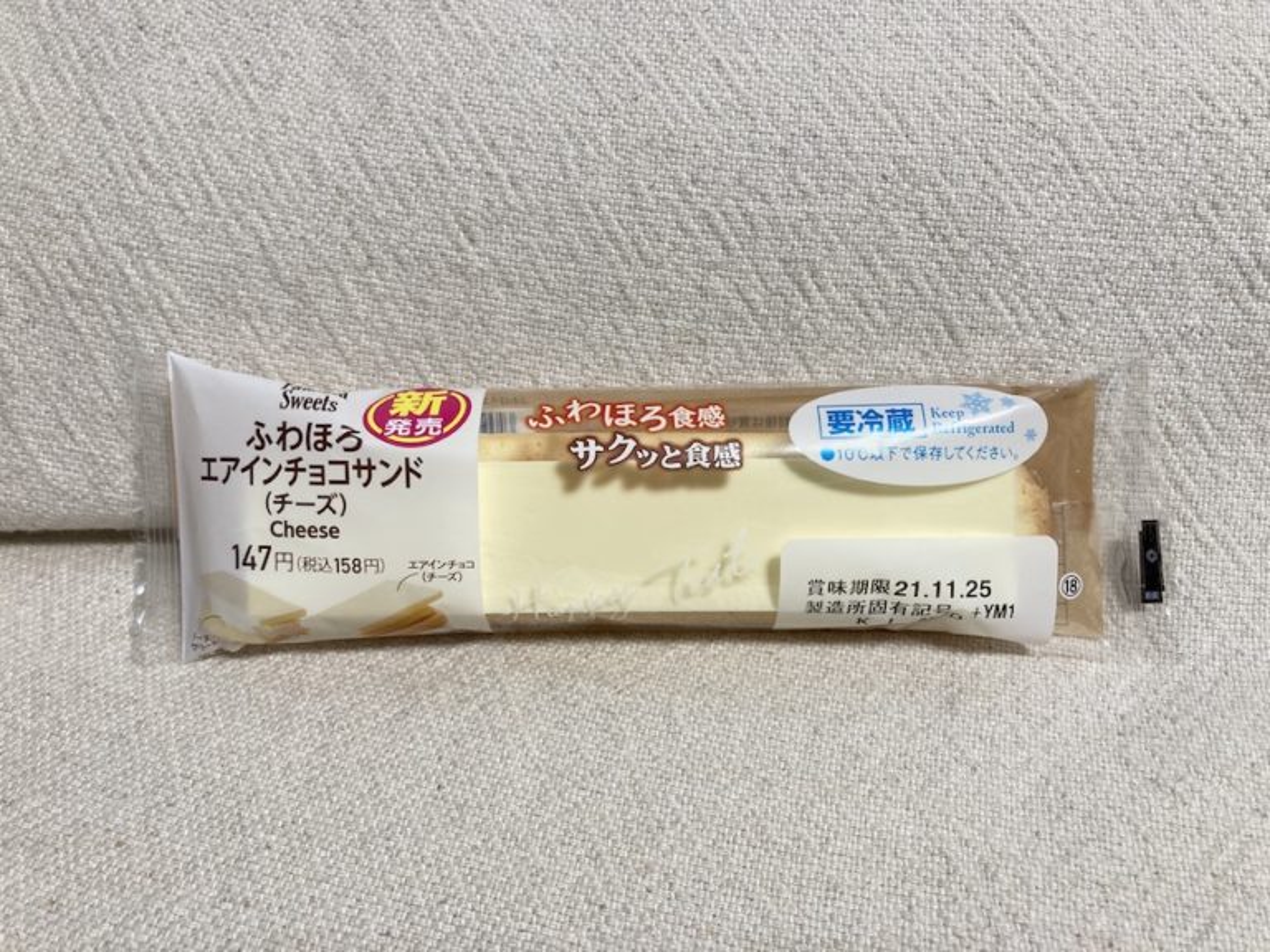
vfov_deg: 49.7
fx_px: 1027
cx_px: 635
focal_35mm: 28
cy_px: 476
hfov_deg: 63.4
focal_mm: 3.99
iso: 64
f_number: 1.8
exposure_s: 1/50
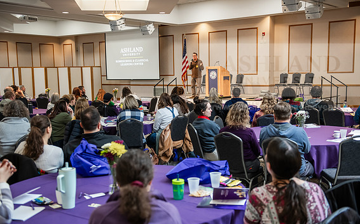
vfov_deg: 27.9
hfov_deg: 43.5
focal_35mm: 46
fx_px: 451
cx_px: 179
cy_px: 120
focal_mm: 44
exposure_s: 1/125
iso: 1250
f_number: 3.2
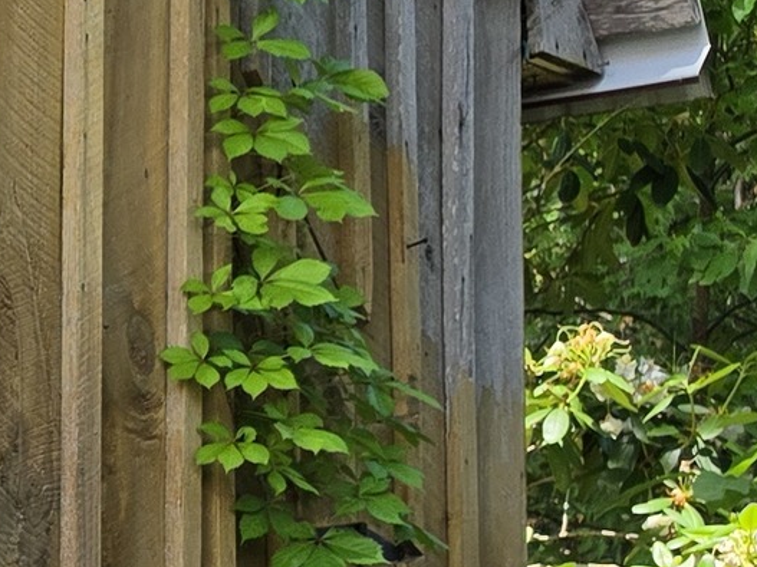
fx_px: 2930
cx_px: -915
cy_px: 488
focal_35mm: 134
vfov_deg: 11.0
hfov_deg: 12.4
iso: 64
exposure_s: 1/1930
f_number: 1.4
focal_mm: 6.5
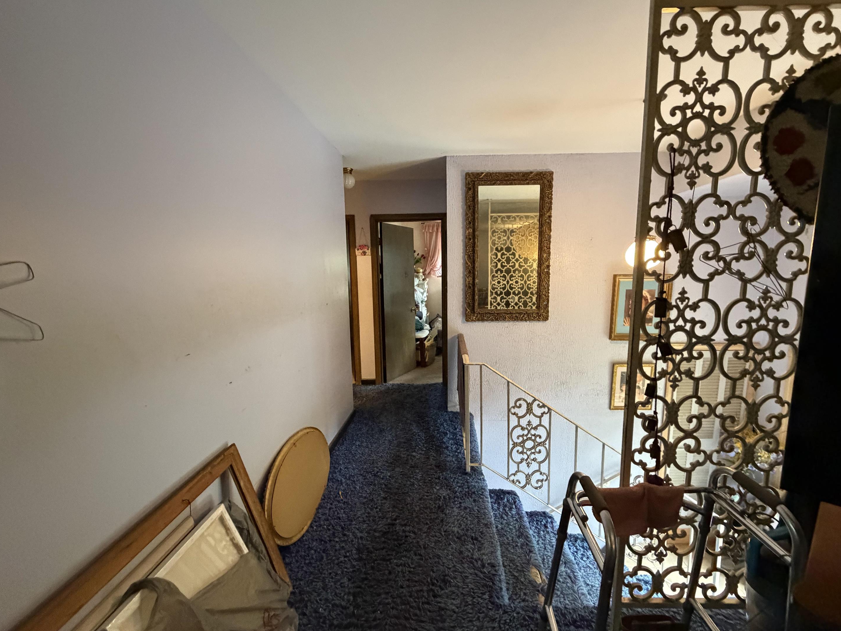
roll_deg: +0.8
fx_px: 364
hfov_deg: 98.1
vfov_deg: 81.7
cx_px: 443
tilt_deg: -8.6
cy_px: 319
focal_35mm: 15
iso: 1000
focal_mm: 2.22
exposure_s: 1/60
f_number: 2.2
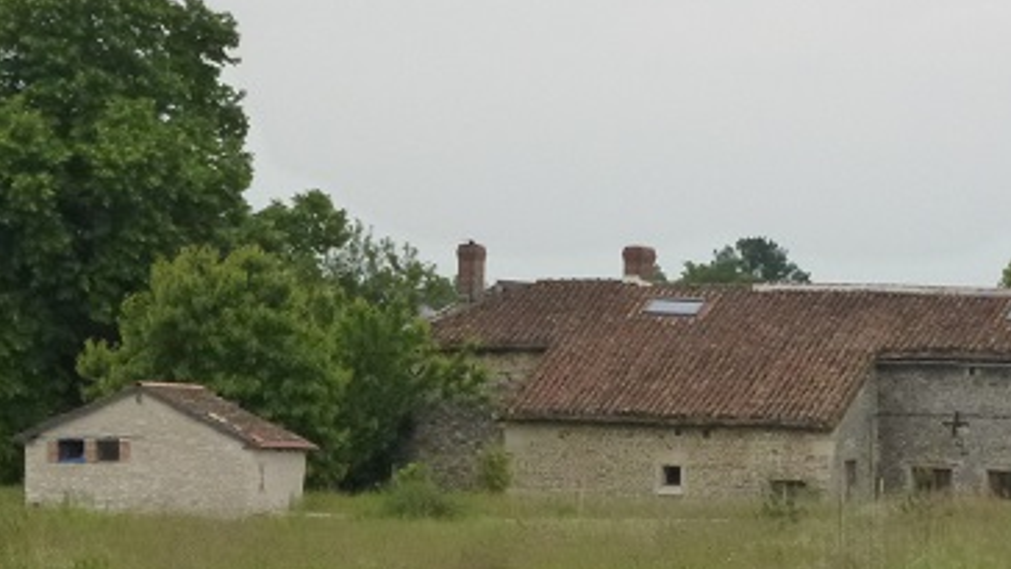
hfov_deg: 12.5
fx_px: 4559
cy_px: 419
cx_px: 930
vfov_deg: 7.1
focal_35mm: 170
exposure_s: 1/800
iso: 400
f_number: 4.7
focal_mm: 12.7
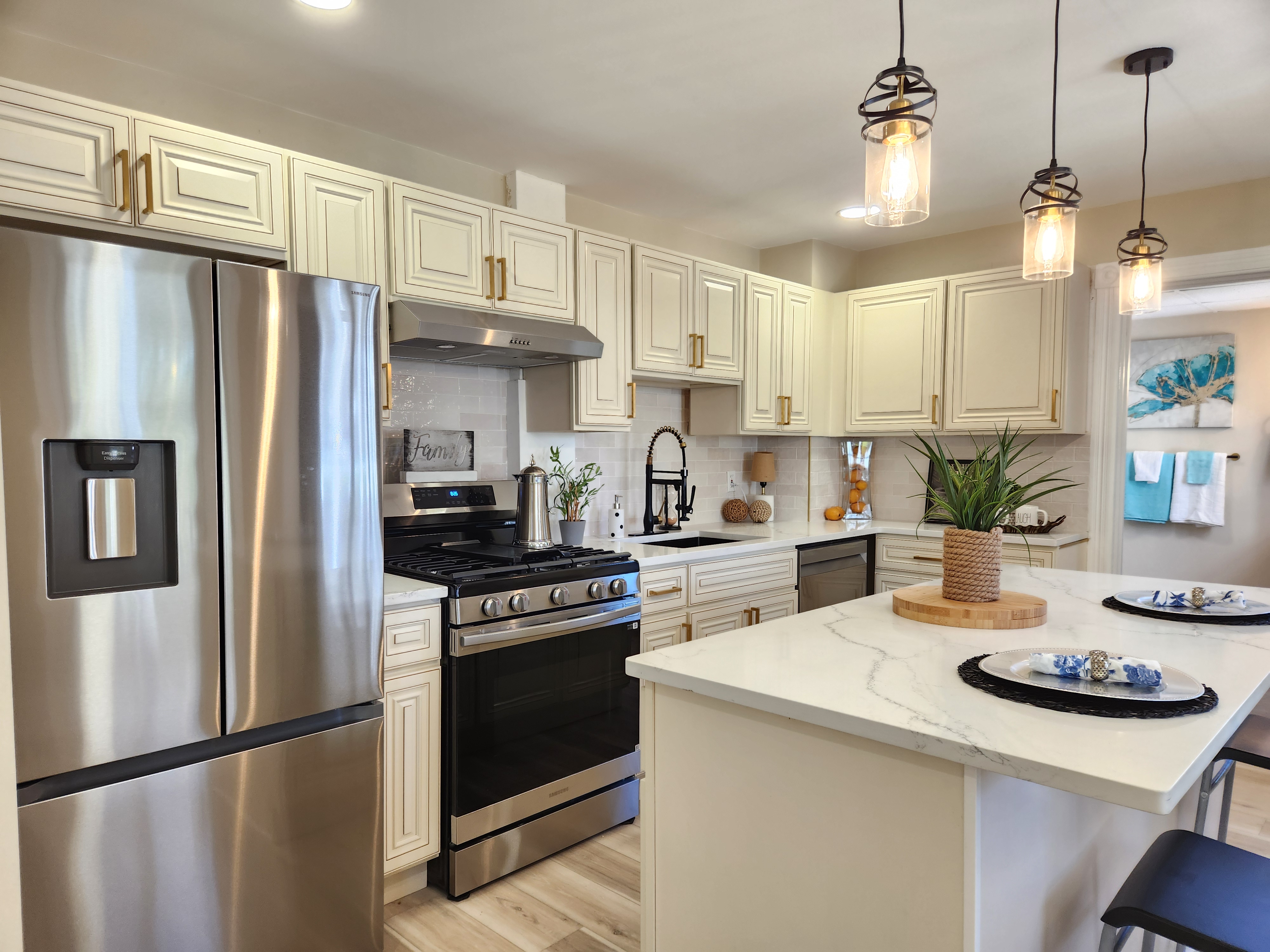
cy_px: 476
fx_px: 844
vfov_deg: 58.9
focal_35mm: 23
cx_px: 635
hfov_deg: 73.9
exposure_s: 1/120
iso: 125
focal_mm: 5.4
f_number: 1.8
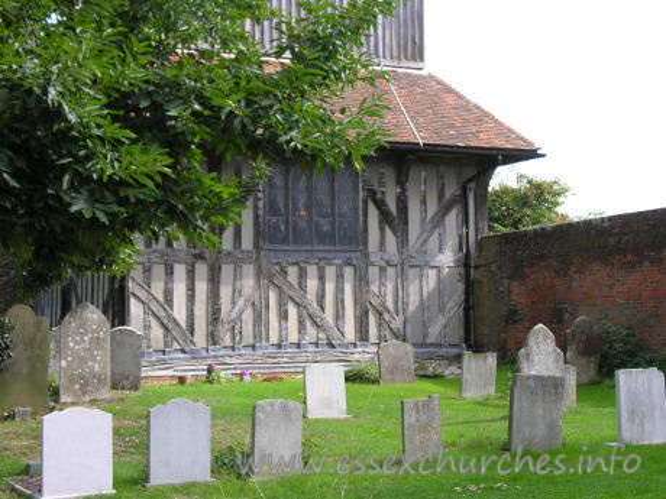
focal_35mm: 64
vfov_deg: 22.9
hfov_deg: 30.3
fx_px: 1231
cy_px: 250
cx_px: 333
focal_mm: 16.4
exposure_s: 1/74.1
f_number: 4.5
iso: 50
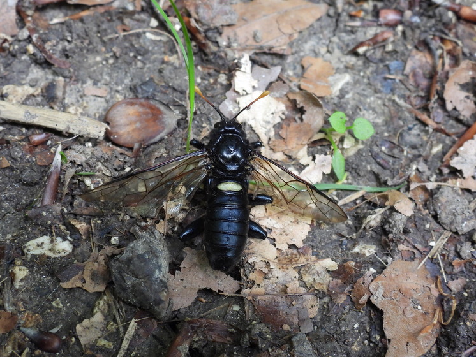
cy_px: 189
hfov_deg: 24.4
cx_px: 231
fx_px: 1100
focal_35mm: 80
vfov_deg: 18.4
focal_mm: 12.5
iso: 400
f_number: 3.5
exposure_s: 1/60
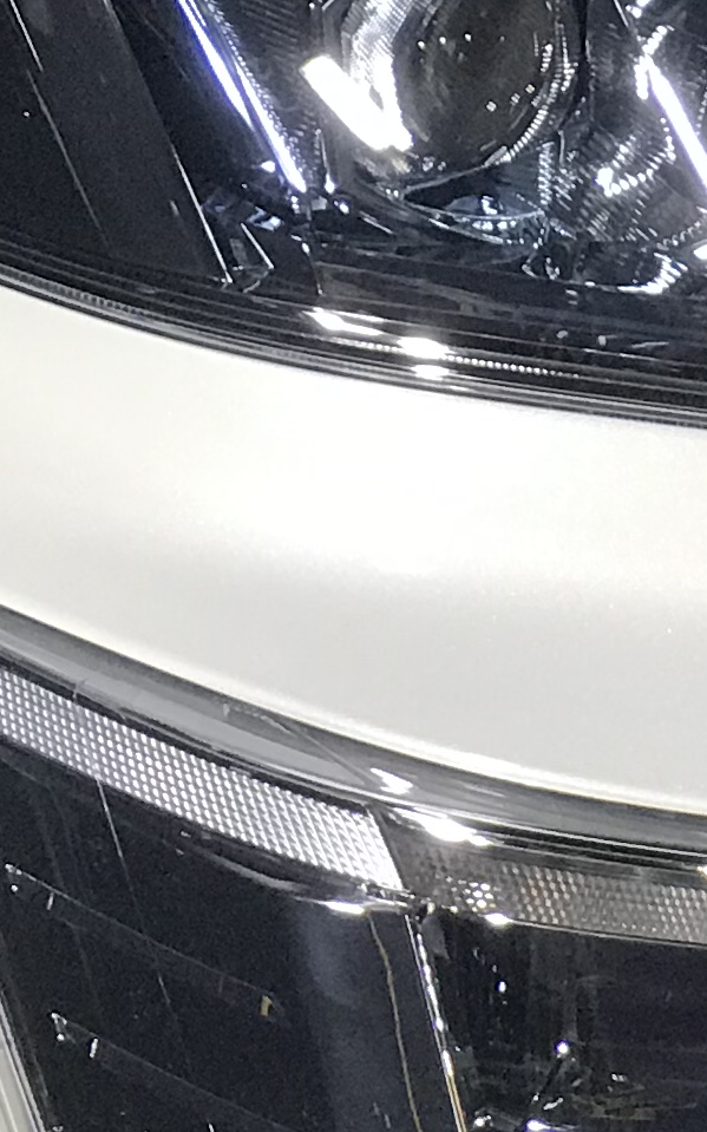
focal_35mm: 254
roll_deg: +2.4
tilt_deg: -28.2
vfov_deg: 8.1
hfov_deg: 5.1
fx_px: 7834
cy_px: 1640
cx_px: 889
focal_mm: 6.6
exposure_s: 1/60
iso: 50
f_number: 2.8
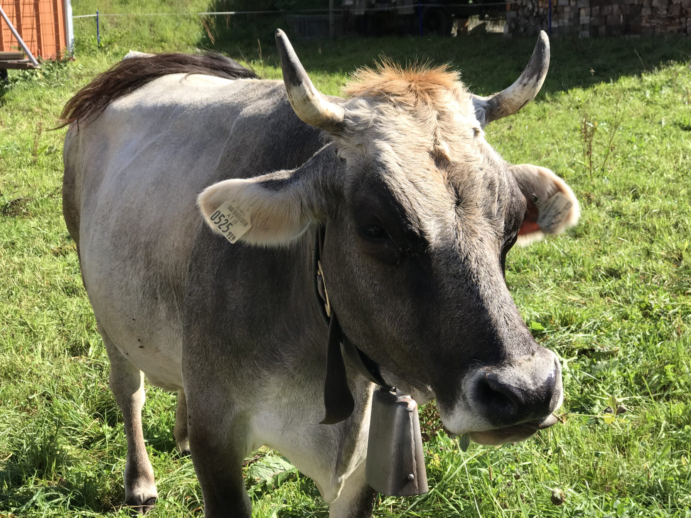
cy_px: 259
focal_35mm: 57
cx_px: 346
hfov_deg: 33.8
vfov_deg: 25.7
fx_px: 1138
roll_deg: +0.6
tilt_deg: -11.1
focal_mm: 6.6
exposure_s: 1/361
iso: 20
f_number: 2.8
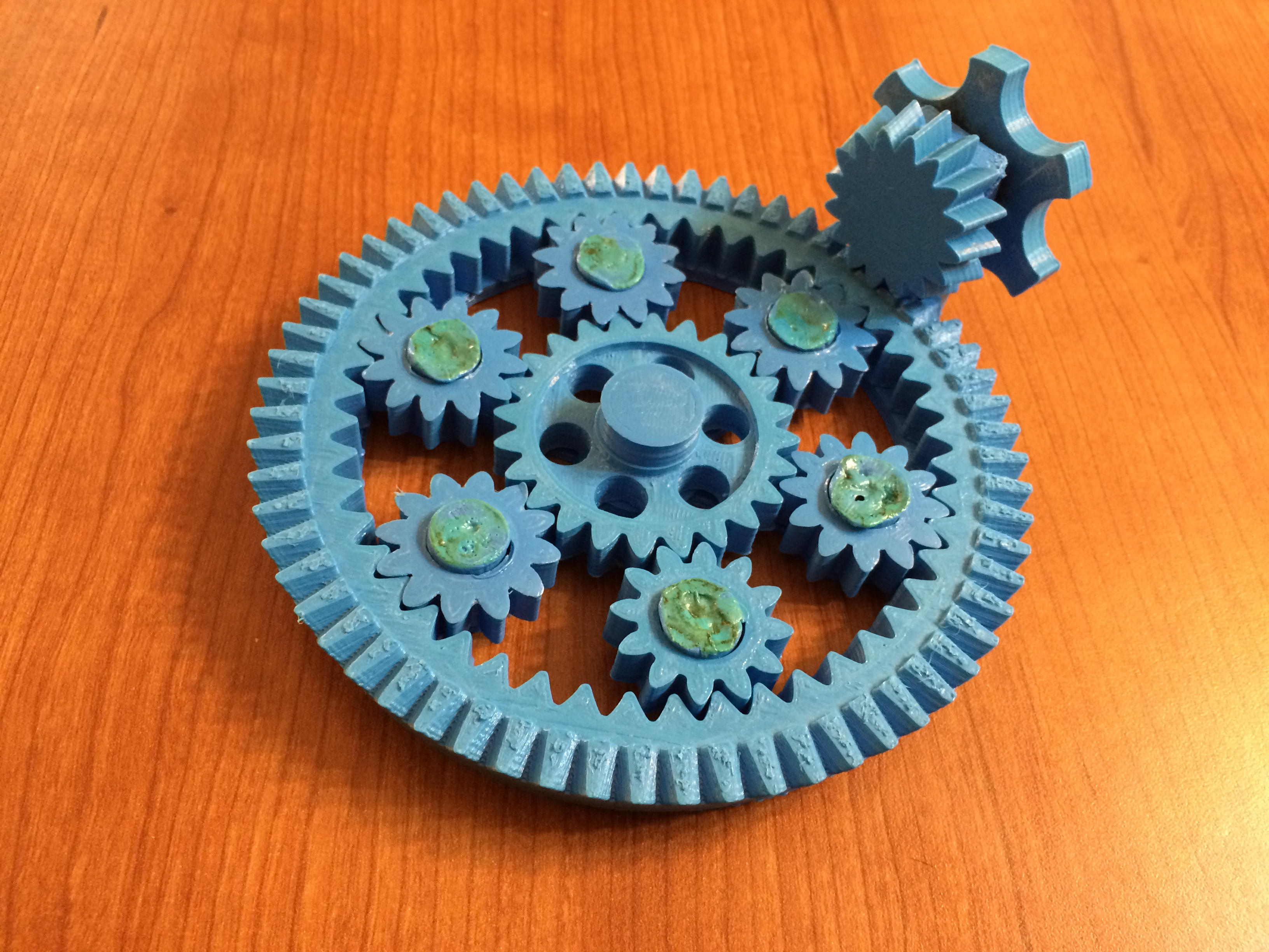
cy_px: 476
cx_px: 634
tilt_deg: -56.2
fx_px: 1063
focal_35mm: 29
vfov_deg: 48.2
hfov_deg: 61.7
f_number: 2.2
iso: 250
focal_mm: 4.15
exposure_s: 1/30
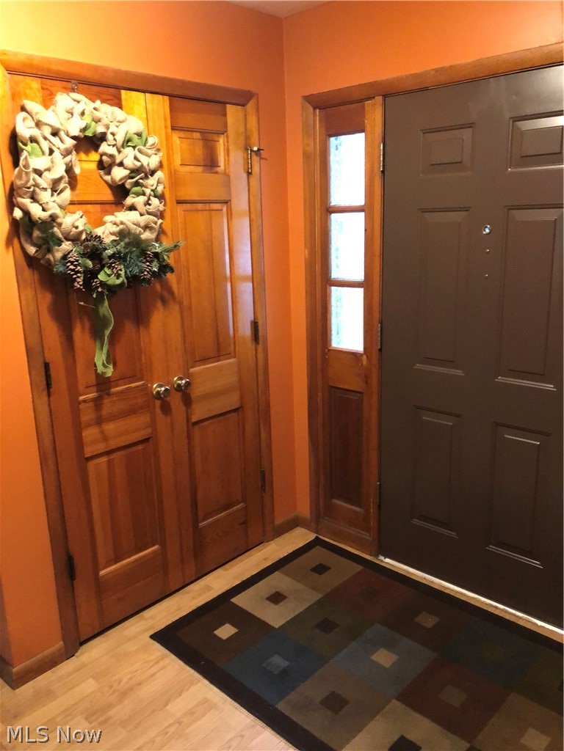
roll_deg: +1.9
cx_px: 282
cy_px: 376
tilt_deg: -12.9
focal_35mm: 28
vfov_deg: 63.4
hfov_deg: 49.7
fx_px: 608
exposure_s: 1/30
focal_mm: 3.99
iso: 500
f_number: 1.8
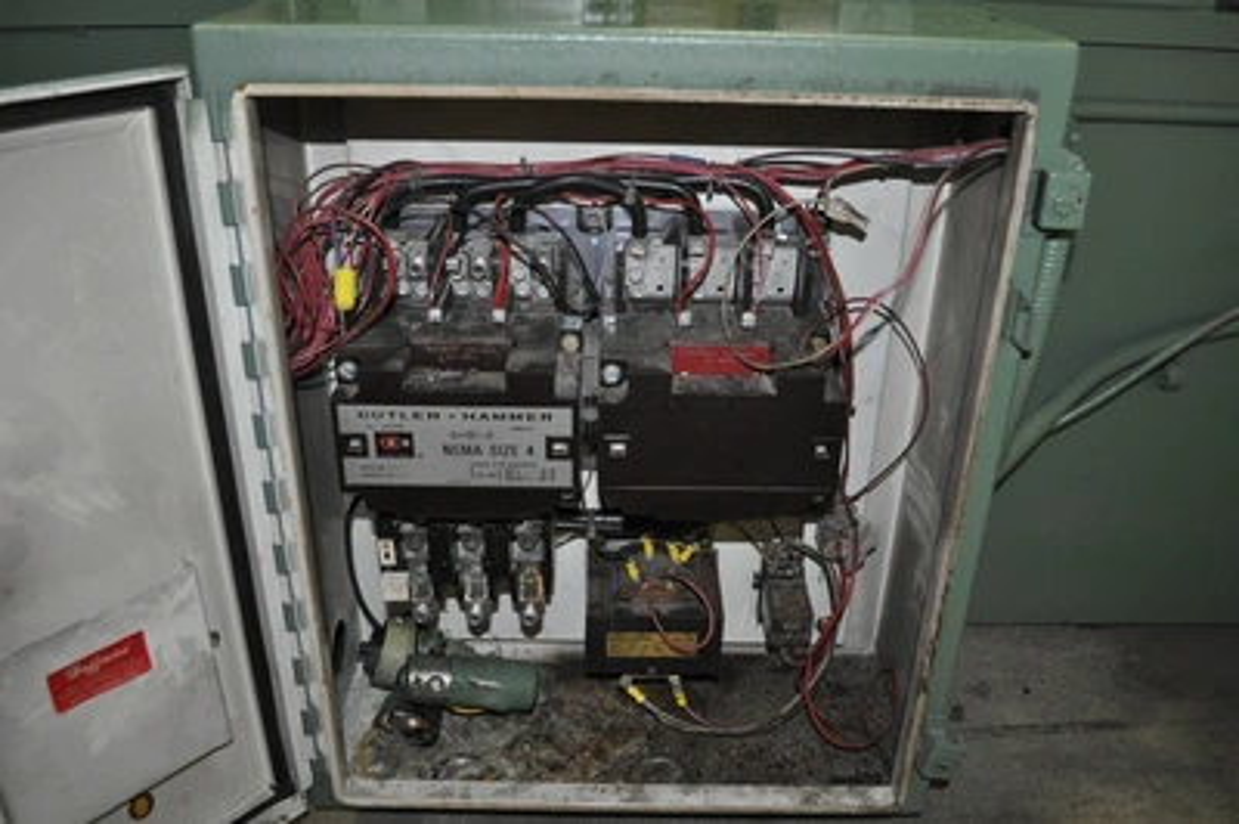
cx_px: 620
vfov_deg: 43.5
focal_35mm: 30
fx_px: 1032
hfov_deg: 62.0
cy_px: 412
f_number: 3.8
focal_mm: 20
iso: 800
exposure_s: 1/60
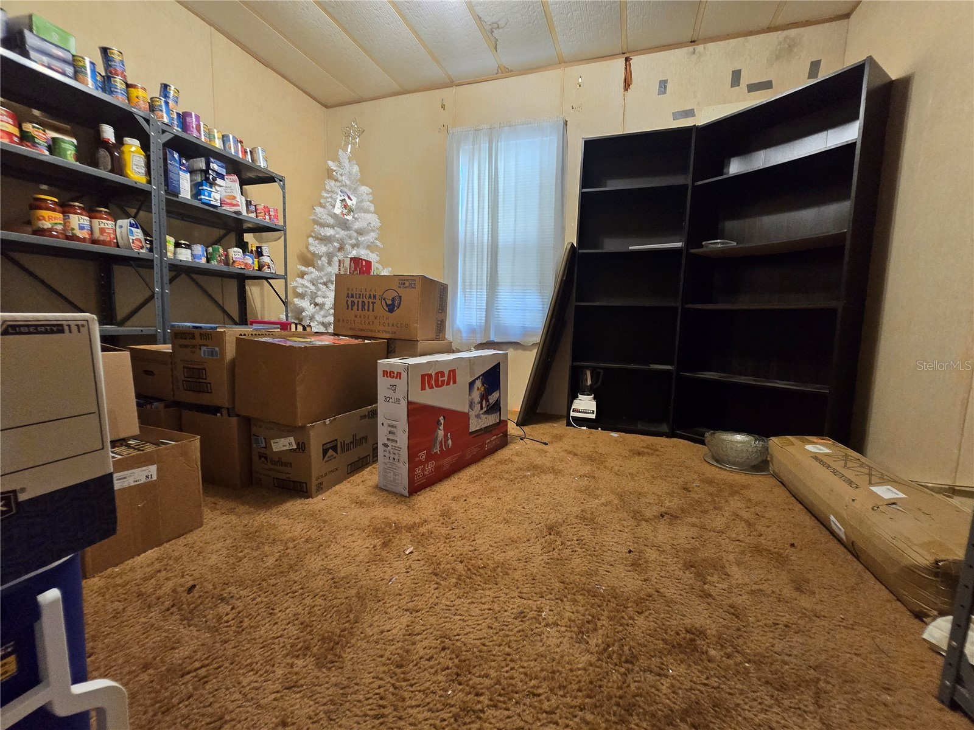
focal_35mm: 13
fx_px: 366
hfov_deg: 106.2
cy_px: 365
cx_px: 487
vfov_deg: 89.9
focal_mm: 2.2
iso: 640
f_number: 2.2
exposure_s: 1/60
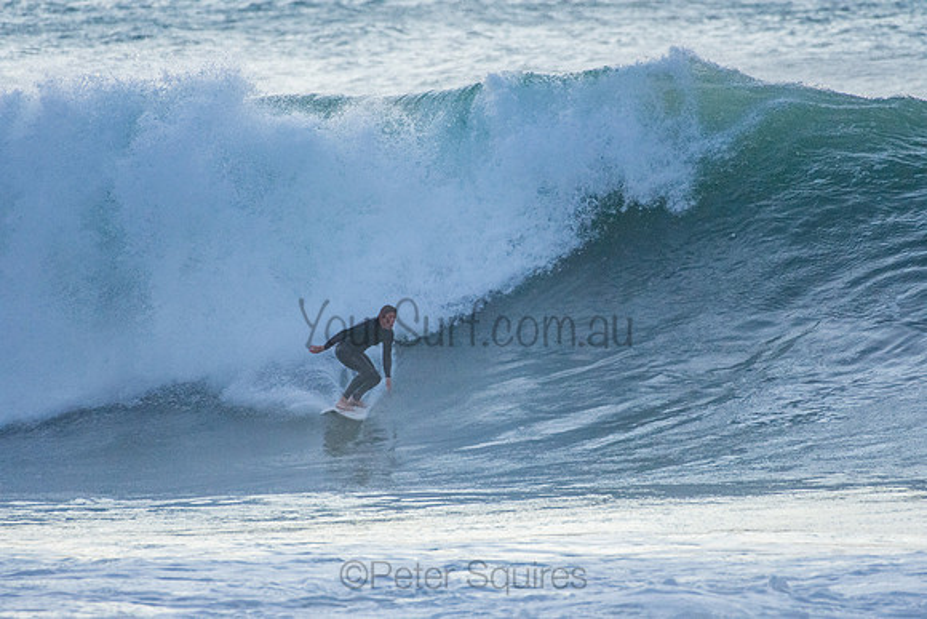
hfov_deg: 2.7
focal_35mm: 750
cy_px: 310
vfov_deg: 1.8
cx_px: 464
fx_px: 19316
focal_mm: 500
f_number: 5.6
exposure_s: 1/800
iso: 2000
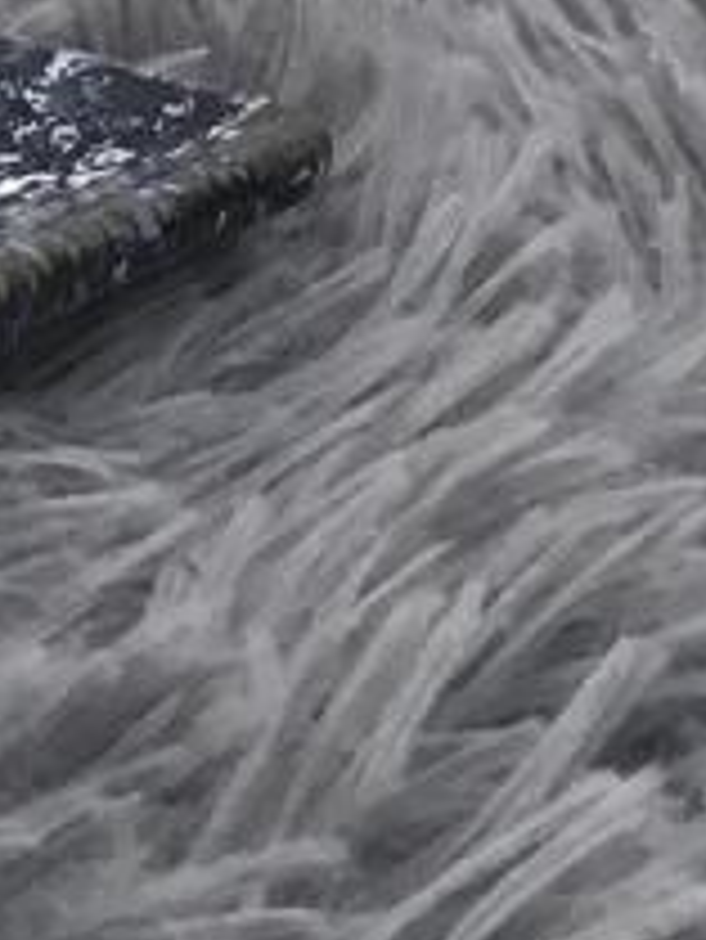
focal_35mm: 178
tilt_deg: -12.1
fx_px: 4836
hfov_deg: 7.7
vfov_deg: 10.5
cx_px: -1039
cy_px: -652
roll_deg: +0.7
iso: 64
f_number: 2.4
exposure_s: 1/33
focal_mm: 3.3
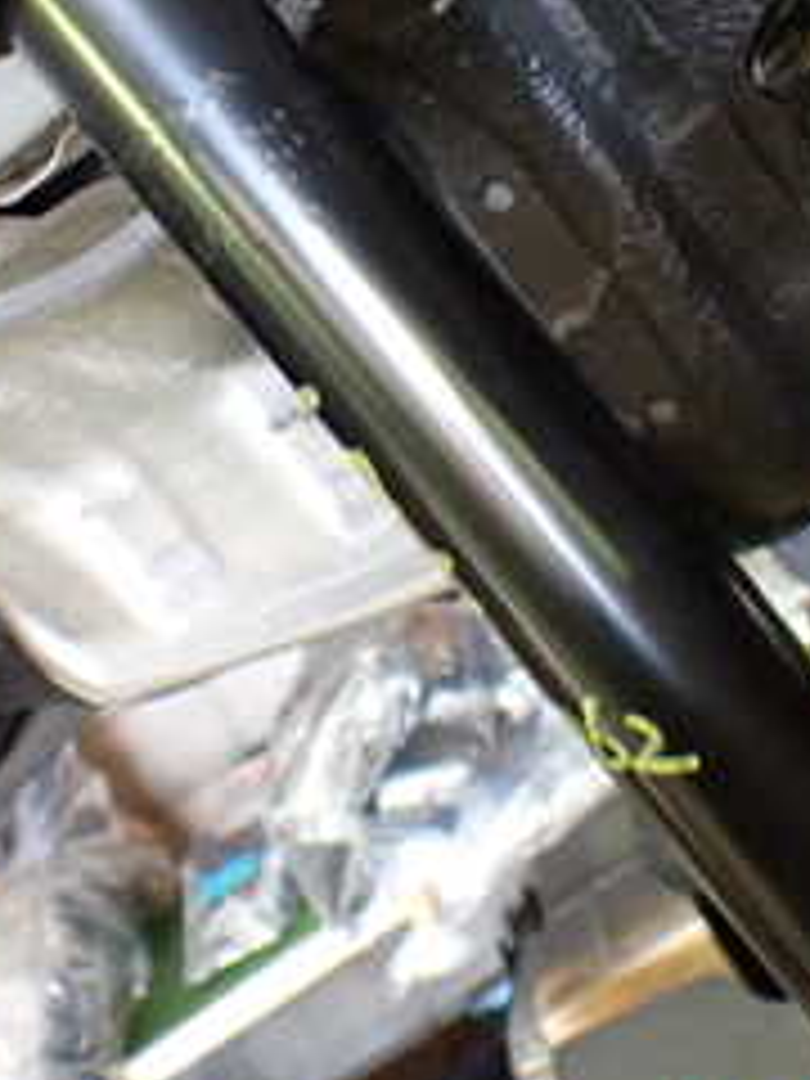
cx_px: 351
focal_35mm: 75
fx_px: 2340
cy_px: 180
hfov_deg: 19.6
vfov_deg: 25.4
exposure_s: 1/30
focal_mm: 5.4
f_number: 2.3
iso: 800
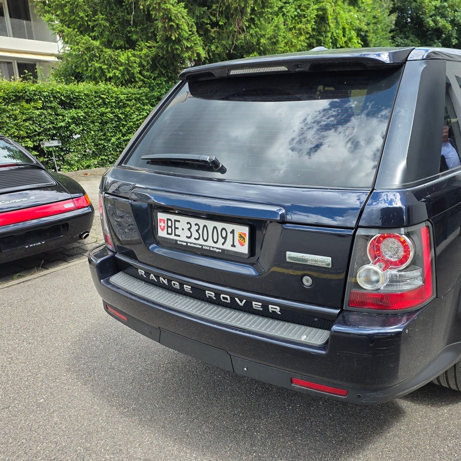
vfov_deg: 57.3
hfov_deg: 56.0
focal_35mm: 28
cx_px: 309
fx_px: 422
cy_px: 225
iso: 25
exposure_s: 1/359
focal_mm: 6.25
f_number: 1.7
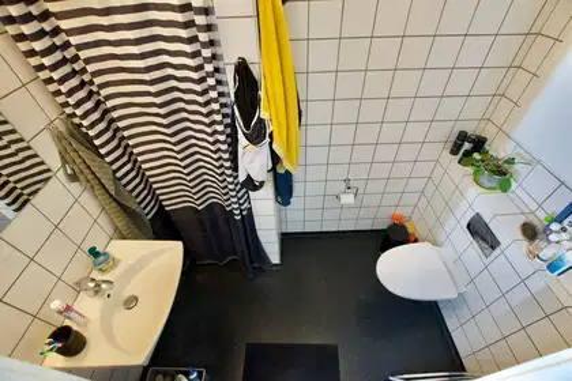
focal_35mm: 15
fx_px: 238
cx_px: 286
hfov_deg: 100.4
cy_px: 190
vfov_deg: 77.3
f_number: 5.6
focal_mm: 10
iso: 1600
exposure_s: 1/100
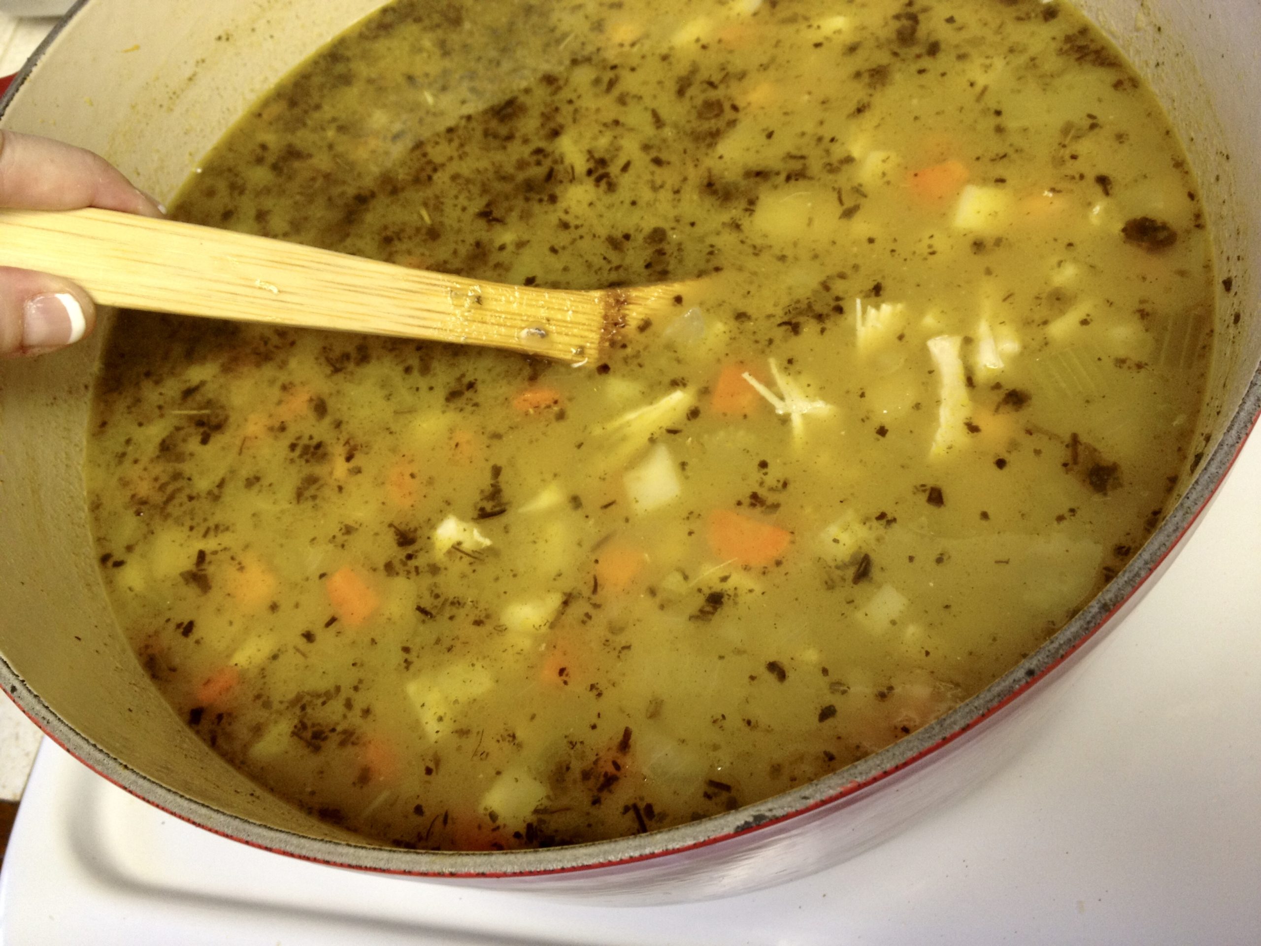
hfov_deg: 52.6
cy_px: 473
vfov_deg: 40.7
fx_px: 1275
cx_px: 630
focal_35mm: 35
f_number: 2.4
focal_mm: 4.28
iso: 125
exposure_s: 1/20
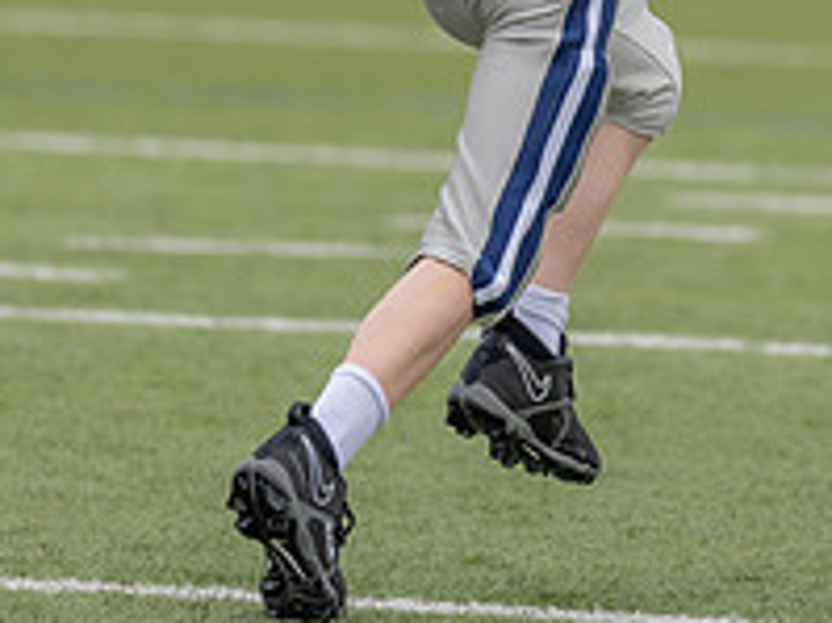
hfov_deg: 2.5
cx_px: 482
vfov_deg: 1.9
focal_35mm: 784
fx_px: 18832
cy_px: -165
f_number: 2.8
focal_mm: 200
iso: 200
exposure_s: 1/1250
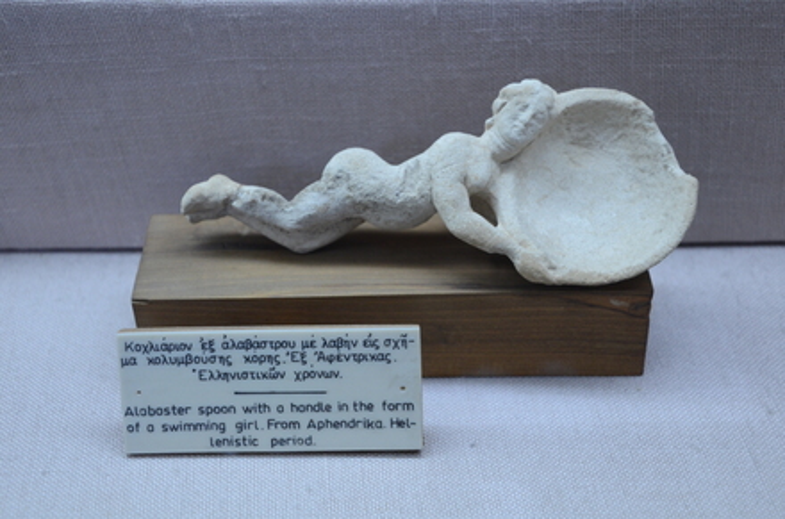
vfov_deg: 23.7
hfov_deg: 35.1
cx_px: 392
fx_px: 1240
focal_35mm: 57
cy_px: 260
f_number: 4.5
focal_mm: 38
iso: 1000
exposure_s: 1/50
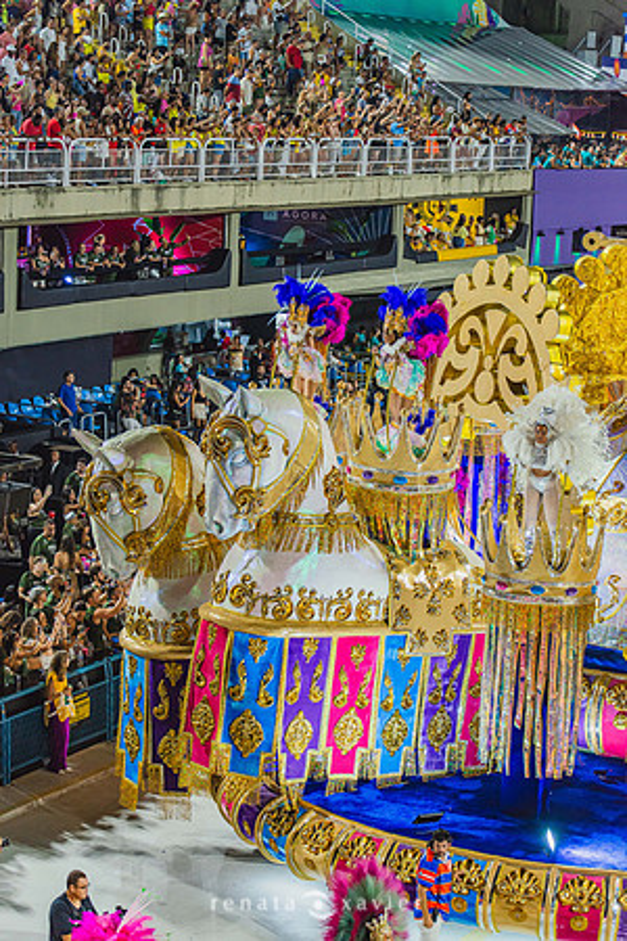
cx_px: 314
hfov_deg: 15.2
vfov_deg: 22.6
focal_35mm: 90
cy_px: 470
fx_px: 2351
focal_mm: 90
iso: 1600
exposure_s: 1/320
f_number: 5
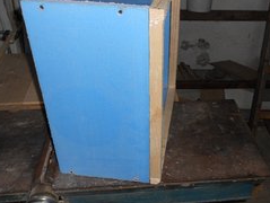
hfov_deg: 48.5
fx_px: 297
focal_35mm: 38
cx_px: 166
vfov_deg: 37.7
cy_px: 87
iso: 80
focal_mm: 4.6
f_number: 3.2
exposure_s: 1/25
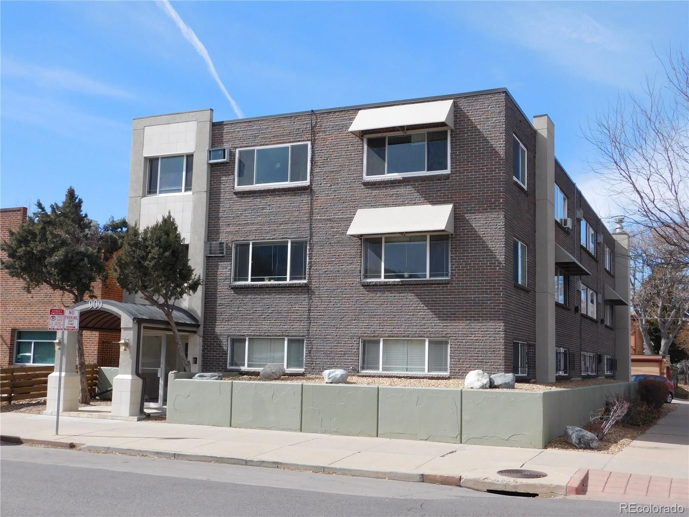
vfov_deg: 36.0
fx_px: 796
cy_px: 258
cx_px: 344
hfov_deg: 46.8
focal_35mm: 40
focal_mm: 7.1
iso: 125
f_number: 3.6
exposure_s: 1/1250
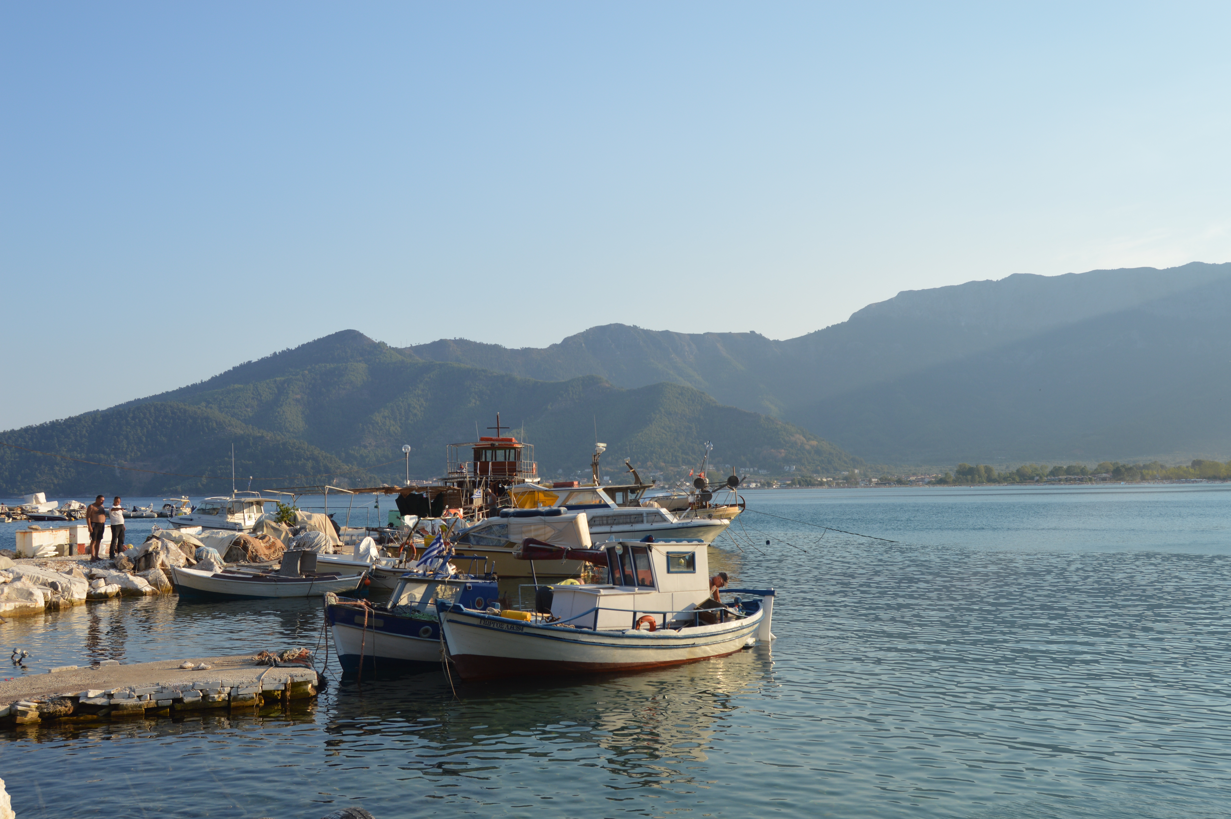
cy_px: 410
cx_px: 616
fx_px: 1179
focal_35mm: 34
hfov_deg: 55.1
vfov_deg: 38.3
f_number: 7.1
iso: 100
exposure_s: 1/200
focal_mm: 23
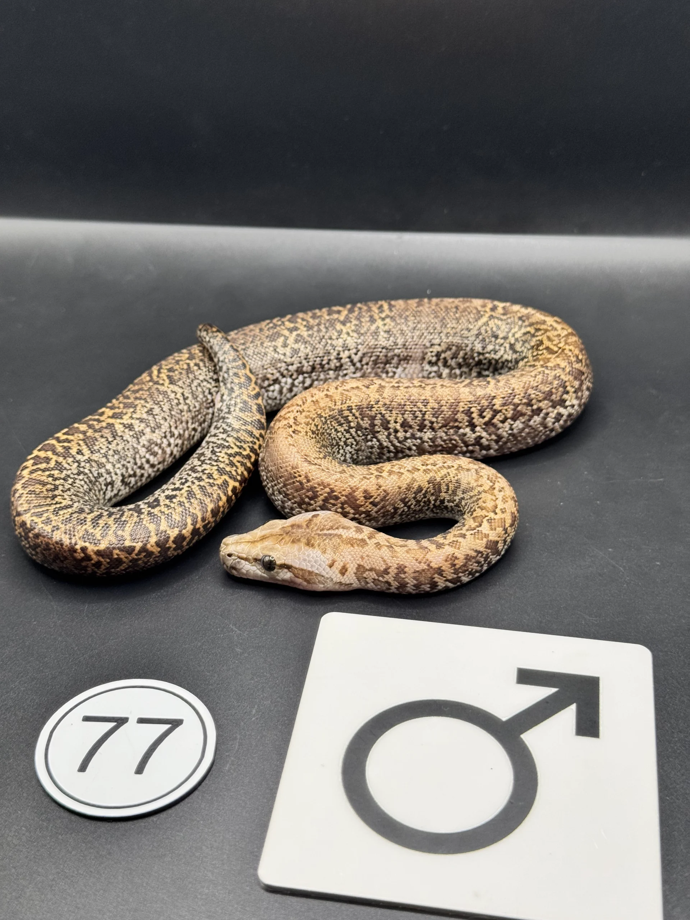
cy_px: 460
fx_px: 1276
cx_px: 345
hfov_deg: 30.3
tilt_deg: -39.3
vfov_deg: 39.7
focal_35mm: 48
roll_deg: +1.1
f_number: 1.78
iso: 64
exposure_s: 1/154
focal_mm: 6.76
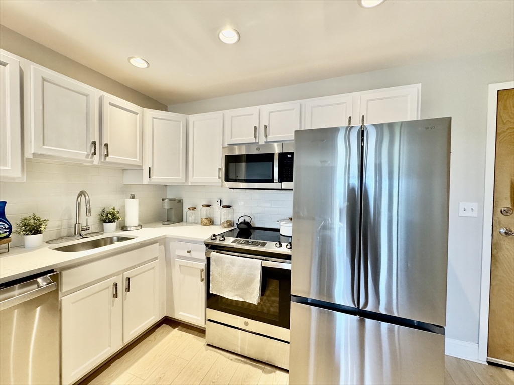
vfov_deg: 85.7
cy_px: 192
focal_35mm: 14
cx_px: 257
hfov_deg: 102.1
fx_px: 208
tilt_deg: -0.5
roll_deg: -1.0
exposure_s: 1/120
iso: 250
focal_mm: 2.22
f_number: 2.2
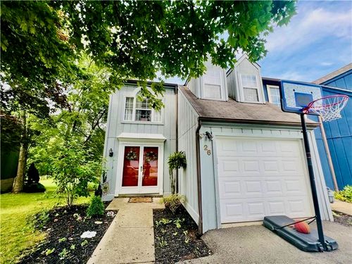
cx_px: 176
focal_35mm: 13
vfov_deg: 89.9
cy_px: 132
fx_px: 132
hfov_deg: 106.2
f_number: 1.8
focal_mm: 1.57
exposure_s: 1/280
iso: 32
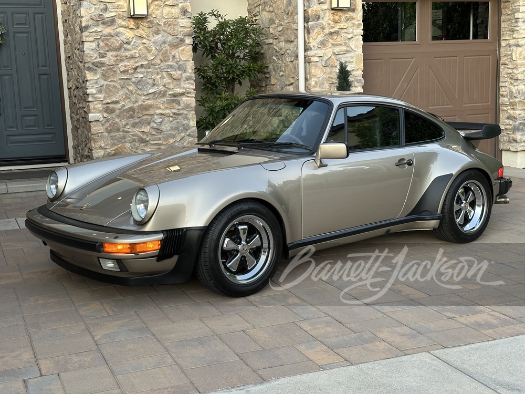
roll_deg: +1.8
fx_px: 728
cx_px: 262
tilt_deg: -8.5
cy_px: 197
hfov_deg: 39.7
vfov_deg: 30.3
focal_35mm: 48
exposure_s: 1/60
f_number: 1.78
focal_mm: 6.86
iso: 125
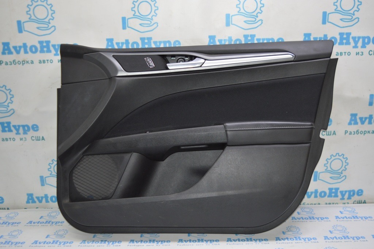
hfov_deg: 53.2
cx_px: 187
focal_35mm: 36
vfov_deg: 36.8
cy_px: 124
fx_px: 374
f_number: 4
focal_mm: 24
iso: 400
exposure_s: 1/60
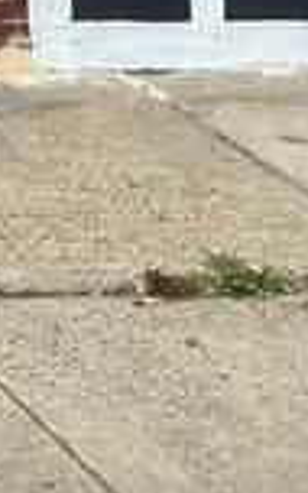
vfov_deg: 8.5
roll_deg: -0.8
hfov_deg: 6.3
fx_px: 2632
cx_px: -473
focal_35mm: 196
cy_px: -1096
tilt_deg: +11.3
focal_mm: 5.7
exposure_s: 1/1934
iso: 50
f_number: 1.5
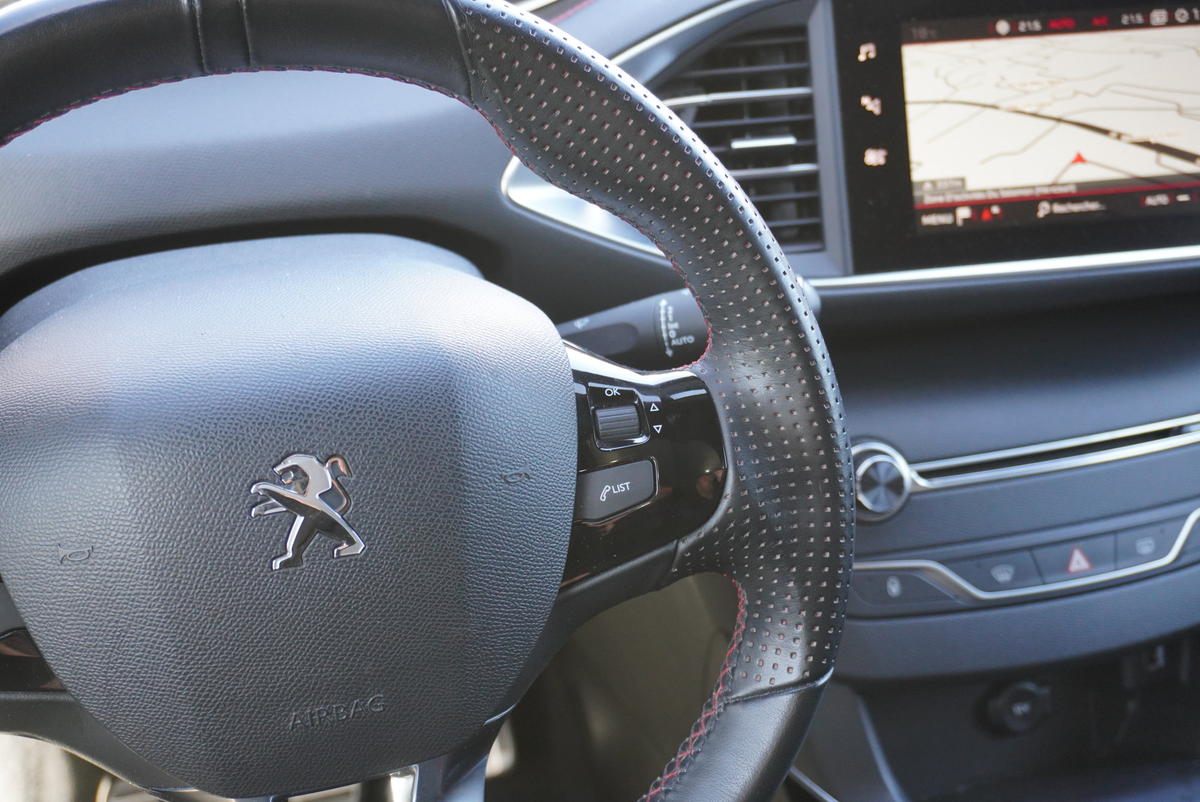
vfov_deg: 29.9
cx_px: 600
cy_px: 401
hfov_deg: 43.6
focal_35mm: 45
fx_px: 1501
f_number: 5
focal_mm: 30
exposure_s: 1/50
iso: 1000
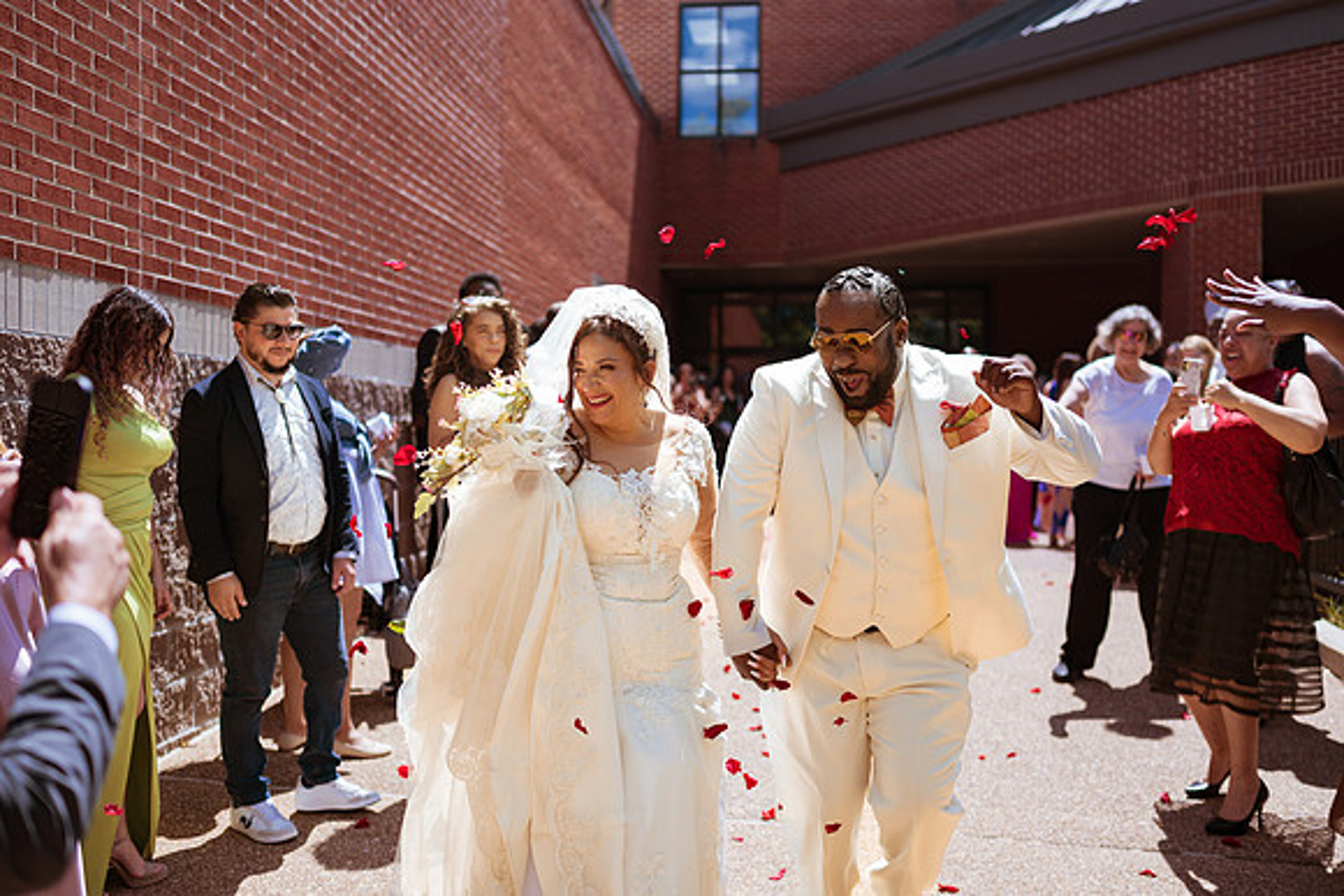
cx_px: 672
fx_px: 1307
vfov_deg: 37.9
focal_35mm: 35
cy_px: 448
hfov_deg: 54.4
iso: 100
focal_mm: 35
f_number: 1.8
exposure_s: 1/2000
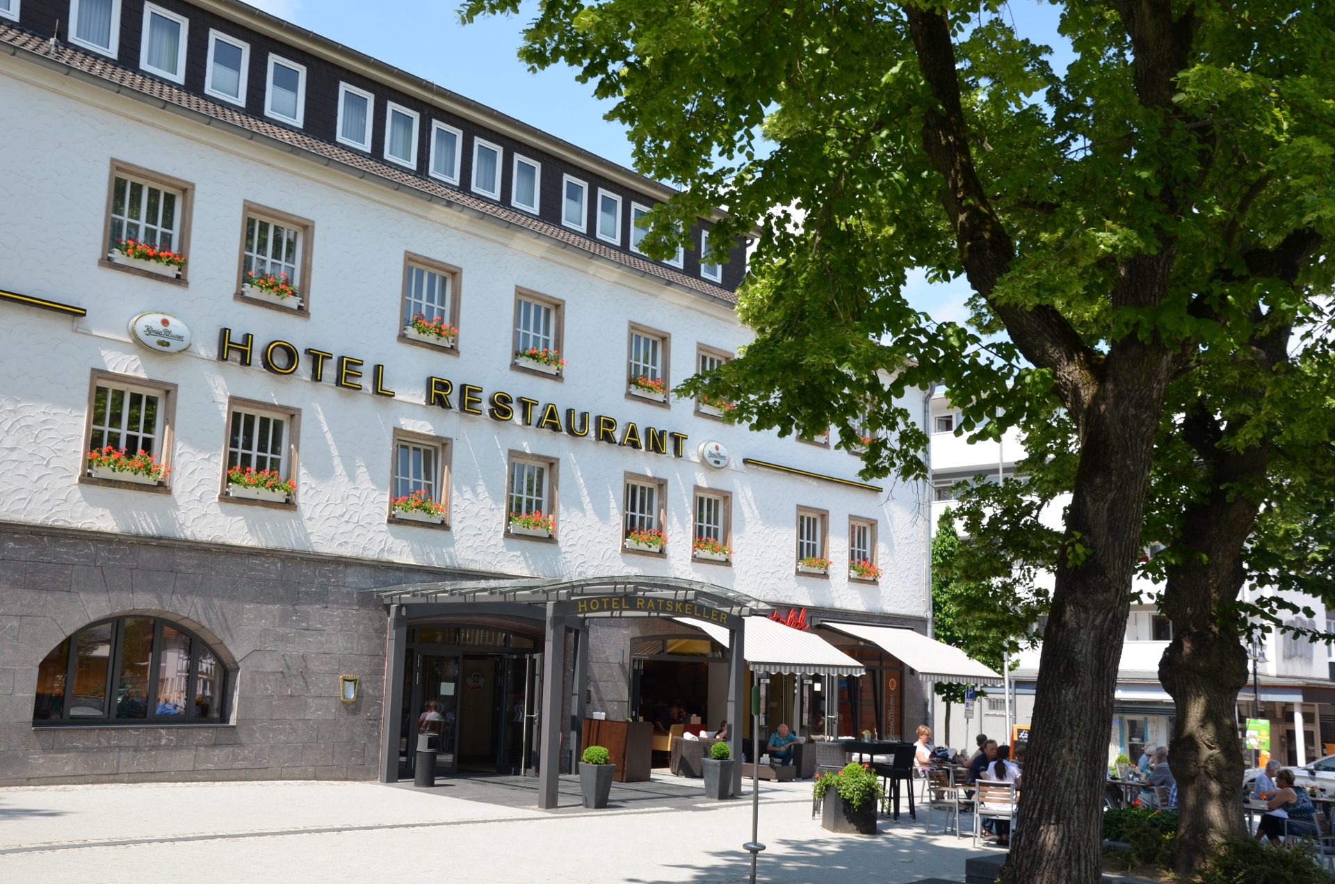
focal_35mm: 38
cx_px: 668
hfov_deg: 51.4
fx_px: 1388
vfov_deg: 35.3
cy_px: 442
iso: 180
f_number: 8
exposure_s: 1/250
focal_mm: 25
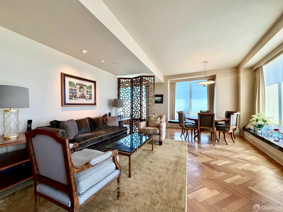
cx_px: 142
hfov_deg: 102.1
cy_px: 106
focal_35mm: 14
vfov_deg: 85.7
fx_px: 114
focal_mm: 2.22
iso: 250
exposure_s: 1/120
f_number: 2.2
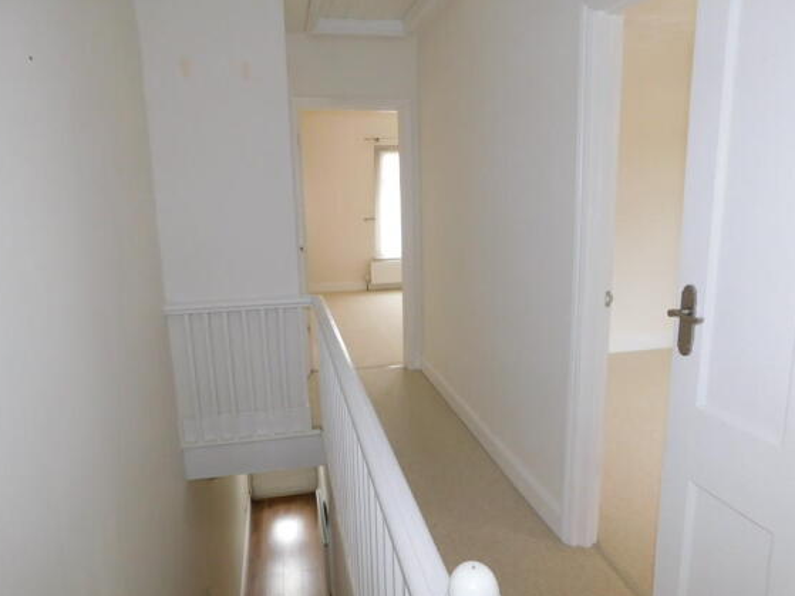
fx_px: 551
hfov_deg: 71.6
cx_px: 393
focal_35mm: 24
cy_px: 297
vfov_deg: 56.8
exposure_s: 1/30
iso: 200
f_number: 3
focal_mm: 4
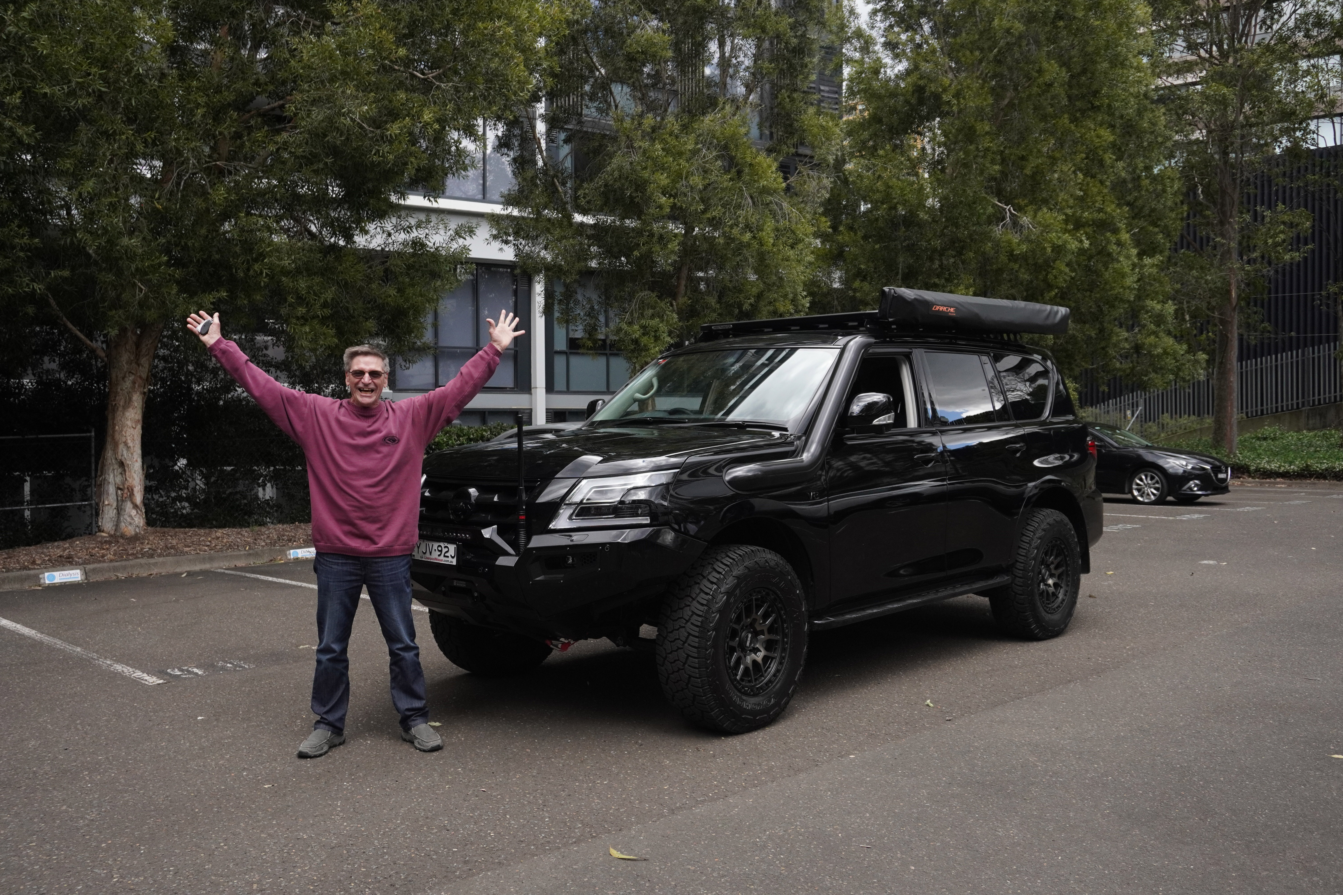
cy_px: 448
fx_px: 1119
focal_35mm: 30
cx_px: 672
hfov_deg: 61.9
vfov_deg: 43.6
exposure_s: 1/800
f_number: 5
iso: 800
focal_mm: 20
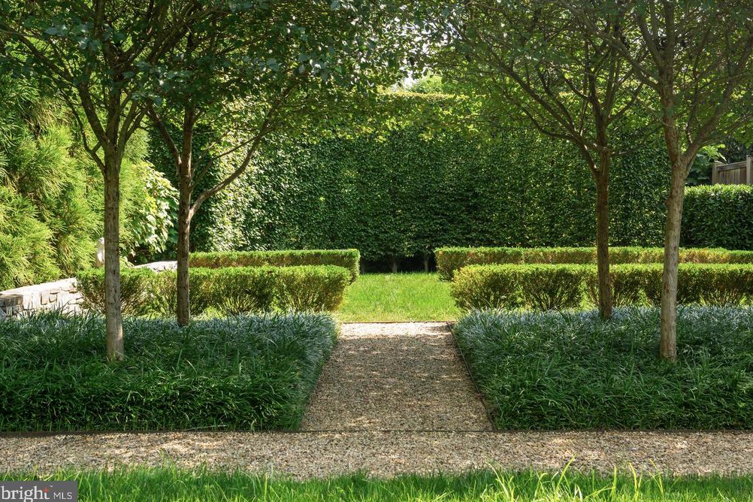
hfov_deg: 40.3
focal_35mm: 49
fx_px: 1025
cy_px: 252
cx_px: 380
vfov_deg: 27.5
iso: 800
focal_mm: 48
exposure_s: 1/250
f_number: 10
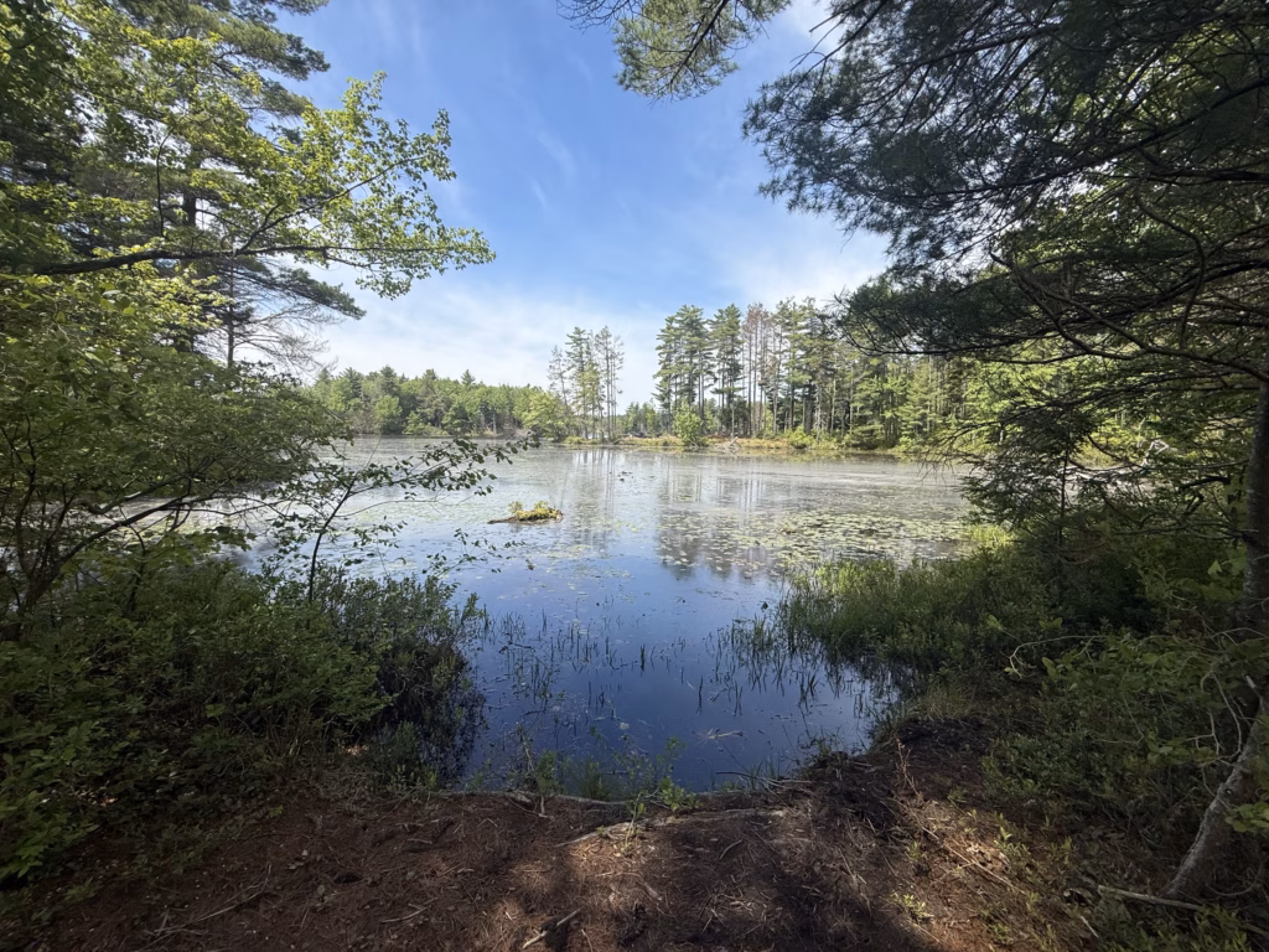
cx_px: 634
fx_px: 513
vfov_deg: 85.7
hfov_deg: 102.1
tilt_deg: -3.7
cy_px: 476
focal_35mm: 14
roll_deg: -0.9
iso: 50
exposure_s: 1/1572
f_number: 2.2
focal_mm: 2.22
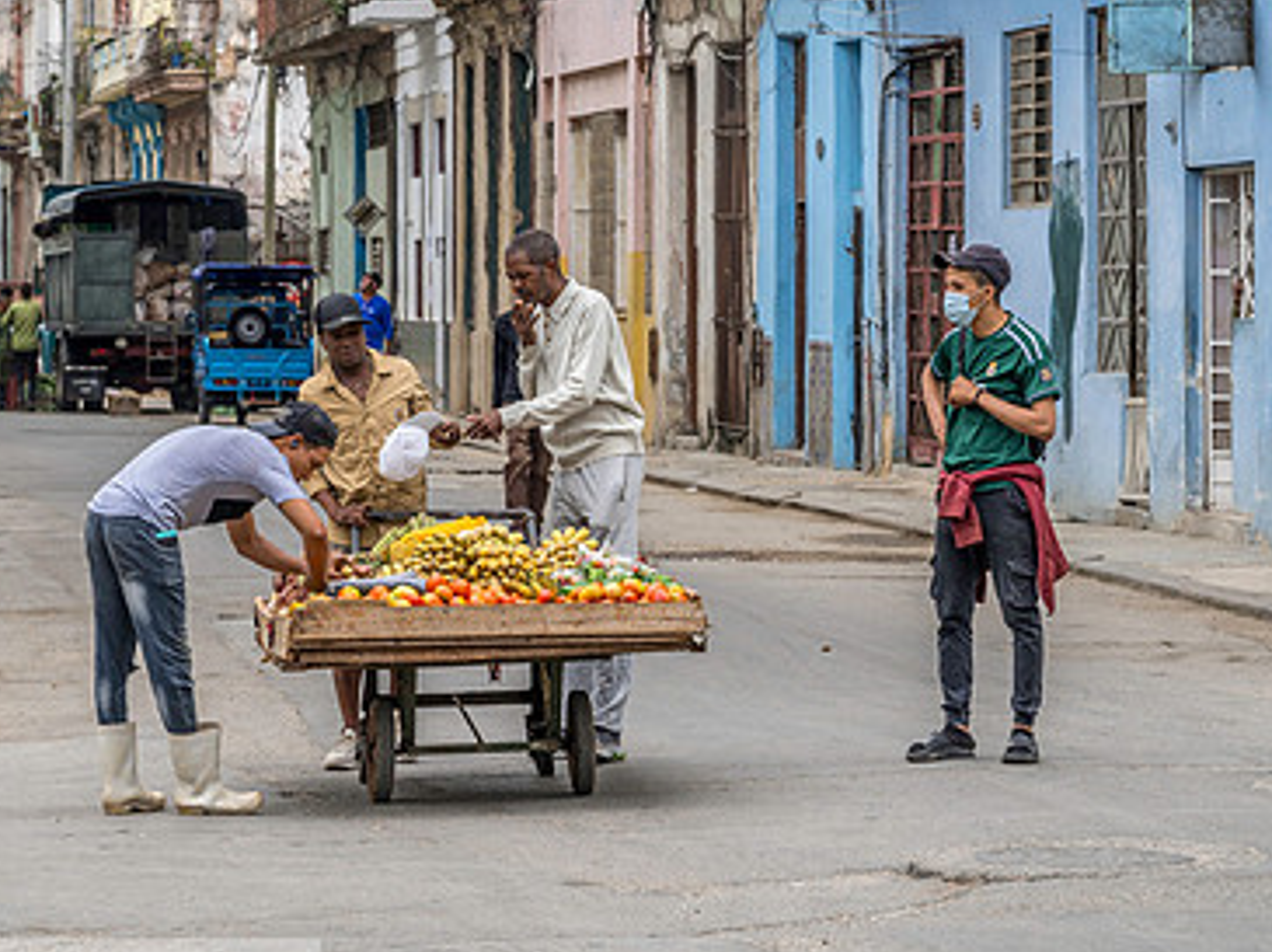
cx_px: 620
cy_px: 434
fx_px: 5580
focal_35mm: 152
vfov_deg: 9.7
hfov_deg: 13.0
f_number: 5.6
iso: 250
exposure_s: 1/125
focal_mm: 94
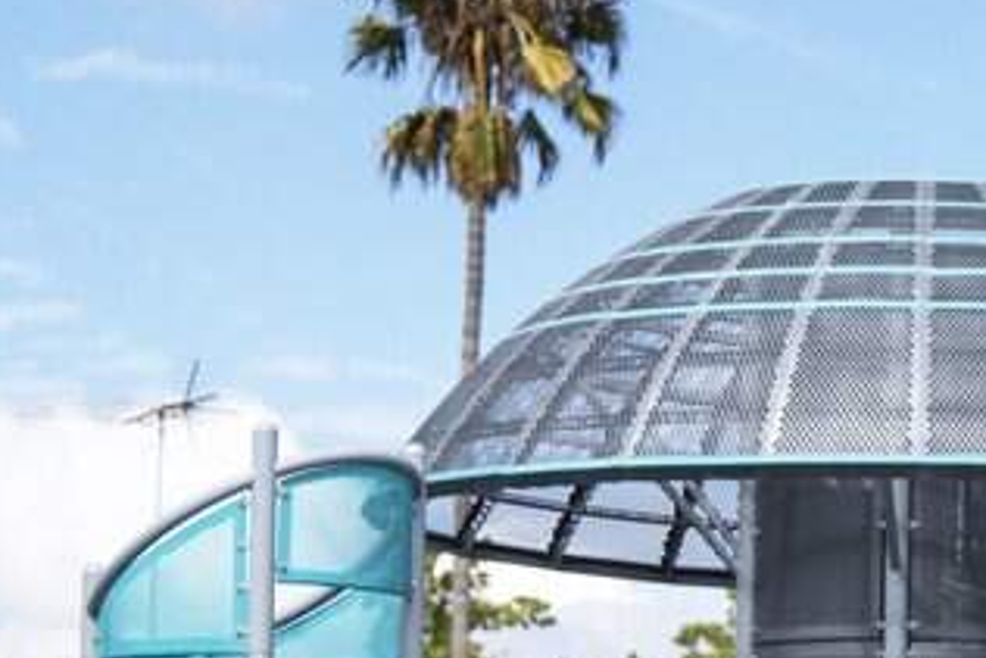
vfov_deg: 5.1
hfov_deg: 7.7
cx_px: 1061
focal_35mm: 266
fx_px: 7288
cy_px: 1029
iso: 160
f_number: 3.2
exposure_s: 1/6400
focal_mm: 70
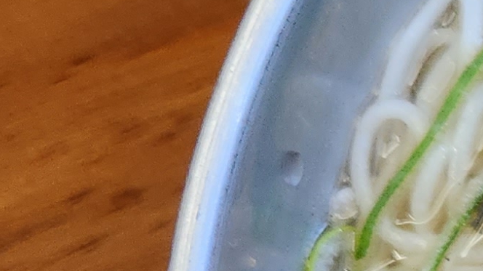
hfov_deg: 12.1
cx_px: 1068
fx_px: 1933
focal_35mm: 151
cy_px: 382
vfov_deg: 7.9
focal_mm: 5.4
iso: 200
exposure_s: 1/180
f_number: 1.8
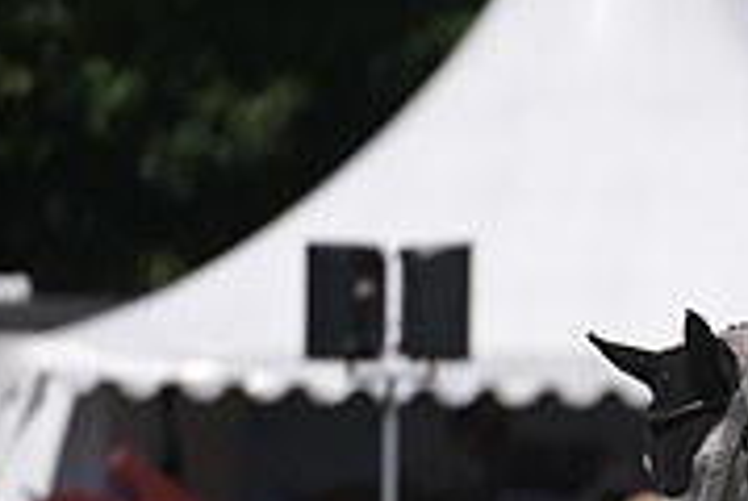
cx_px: 1078
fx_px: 26951
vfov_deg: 1.1
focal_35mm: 1295
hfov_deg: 1.6
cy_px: 528
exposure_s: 1/1250
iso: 125
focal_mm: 400
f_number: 5
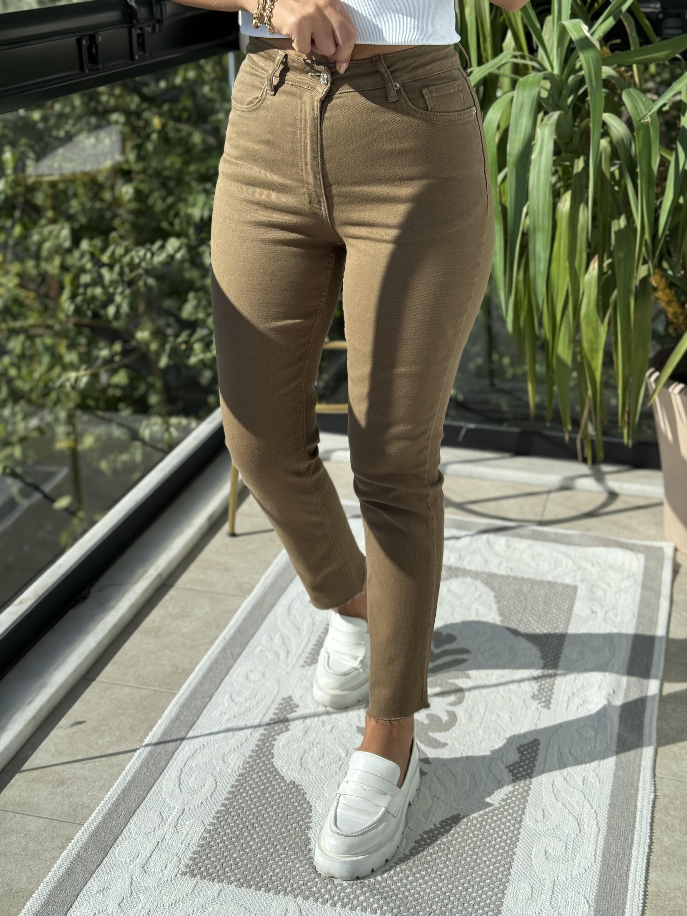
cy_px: 458
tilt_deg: -39.8
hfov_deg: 30.3
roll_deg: +1.9
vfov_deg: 39.7
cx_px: 344
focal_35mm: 48
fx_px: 1270
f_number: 1.78
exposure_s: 1/2088
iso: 80
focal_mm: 6.76
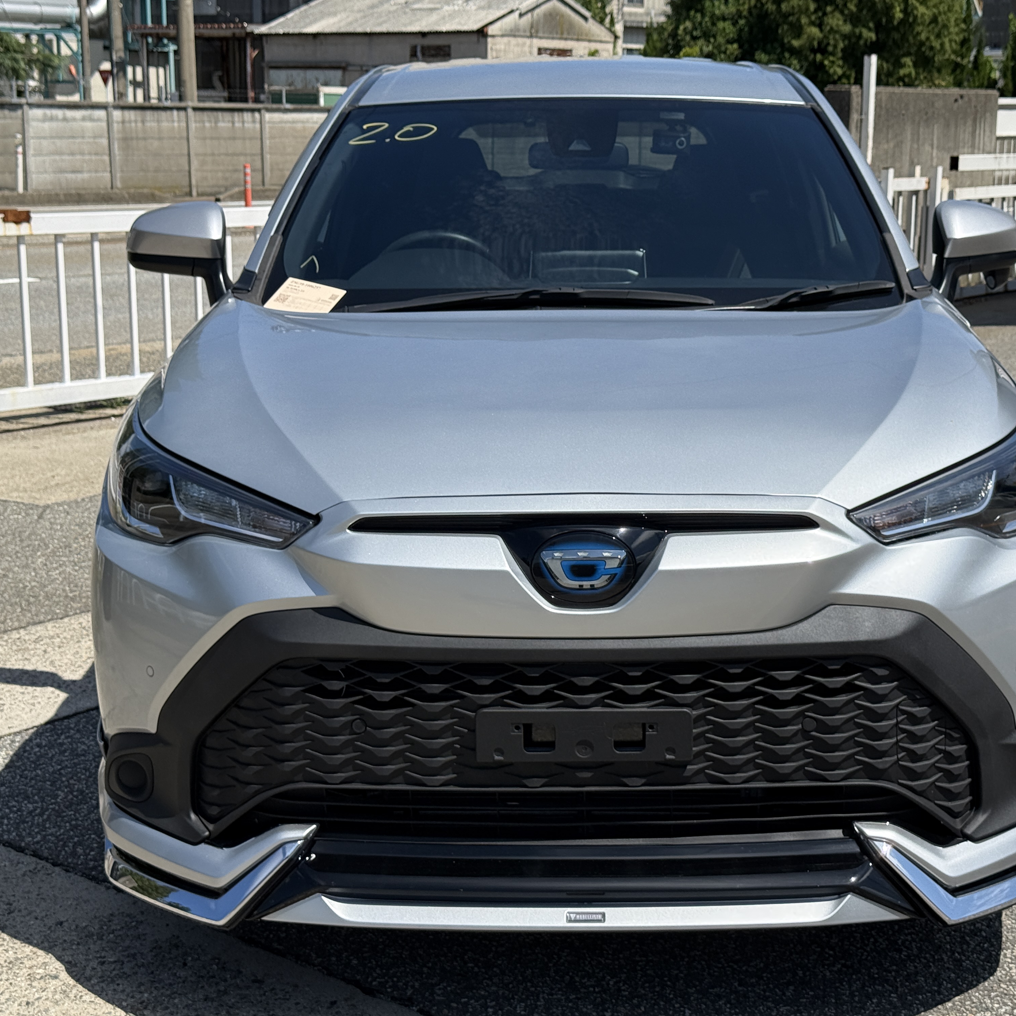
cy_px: 509
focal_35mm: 57
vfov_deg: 30.0
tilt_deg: -11.2
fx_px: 1893
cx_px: 583
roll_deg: -0.8
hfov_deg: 30.0
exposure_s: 1/7143
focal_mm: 6.76
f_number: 1.78
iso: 80
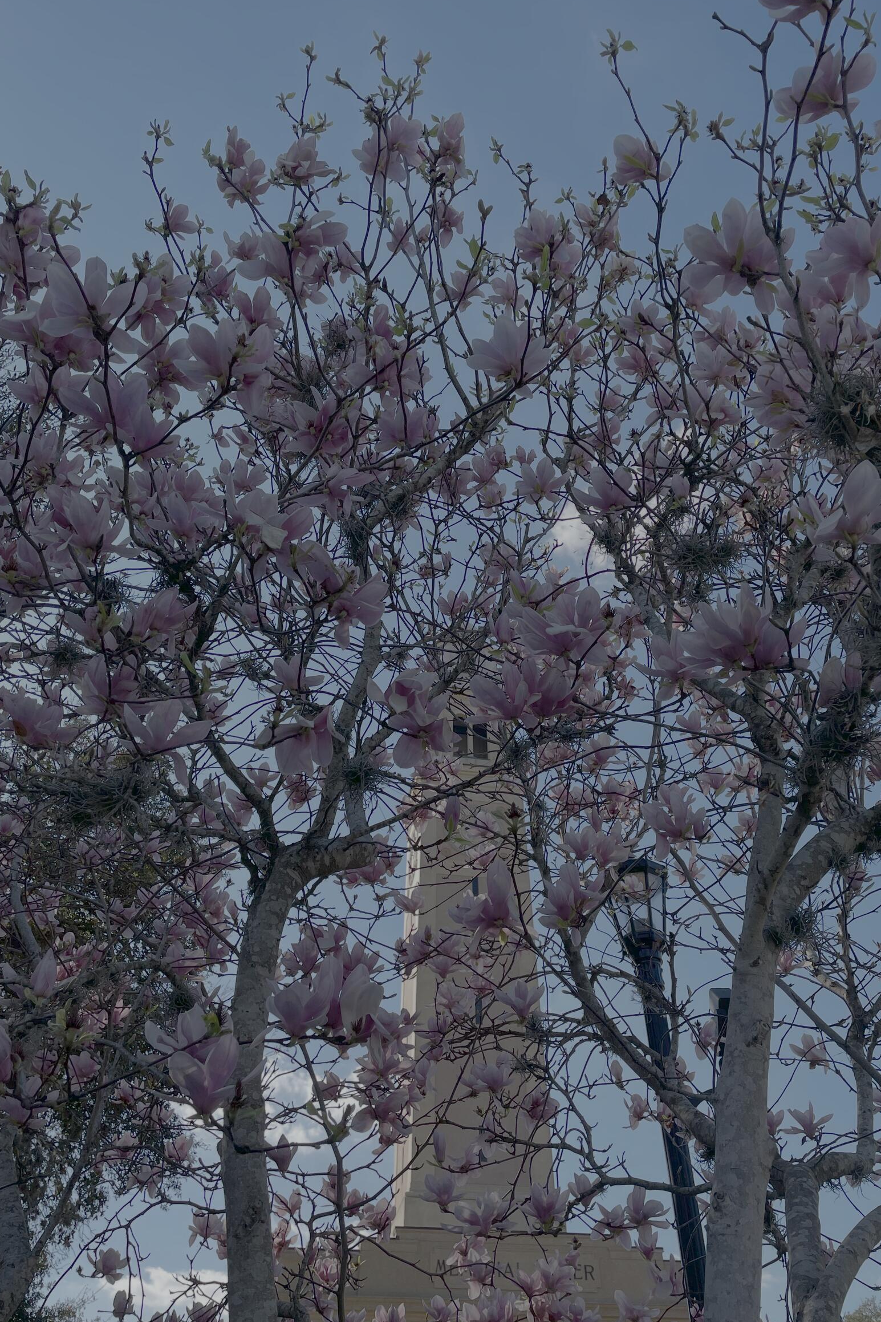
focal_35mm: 28
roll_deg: +1.0
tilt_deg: +43.8
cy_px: 667
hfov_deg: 46.4
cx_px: 463
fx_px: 1028
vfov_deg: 65.5
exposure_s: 1/1770
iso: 32
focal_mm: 4.2
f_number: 1.6
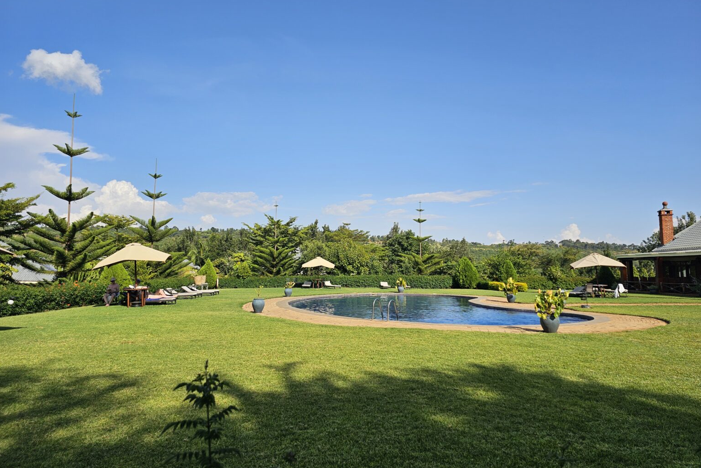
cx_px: 351
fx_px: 467
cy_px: 215
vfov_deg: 53.1
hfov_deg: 73.7
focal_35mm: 24
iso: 10
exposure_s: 1/1102
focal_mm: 6.3
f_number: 1.7
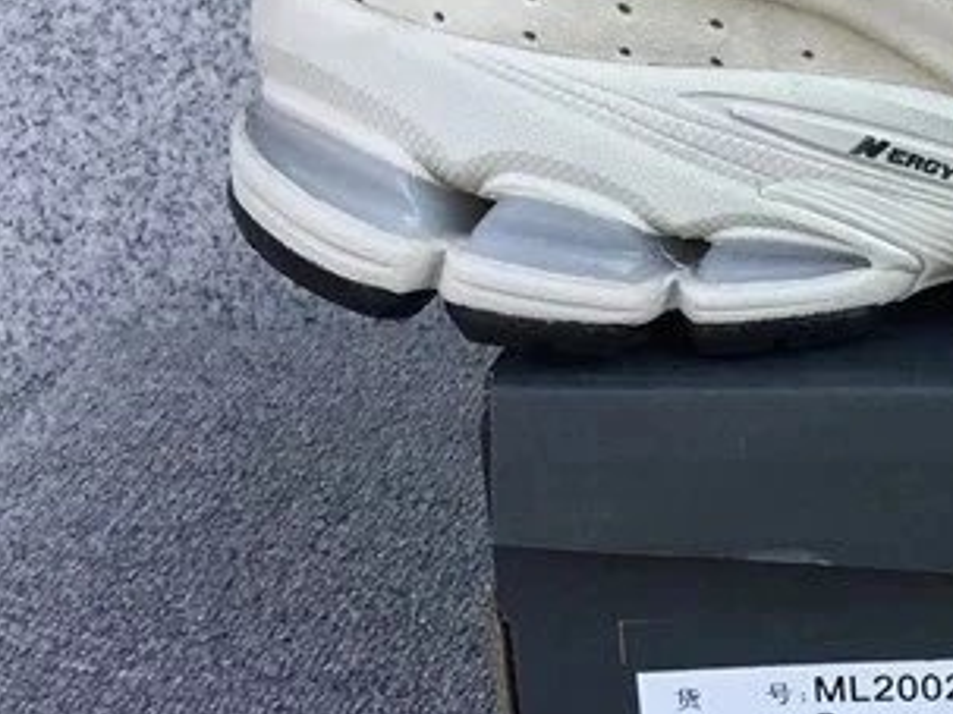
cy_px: 215
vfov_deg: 16.0
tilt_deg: -20.3
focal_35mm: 92
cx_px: 1208
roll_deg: -0.5
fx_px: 2532
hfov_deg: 19.8
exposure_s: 1/205
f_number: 2.4
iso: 25
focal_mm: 3.3
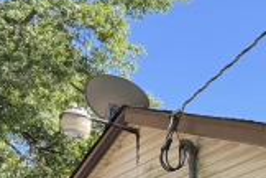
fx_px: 761
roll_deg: +0.3
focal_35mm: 103
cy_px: 361
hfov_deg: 16.2
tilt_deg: +4.4
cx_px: 498
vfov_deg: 11.8
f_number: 1.78
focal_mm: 6.76
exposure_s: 1/572
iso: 80
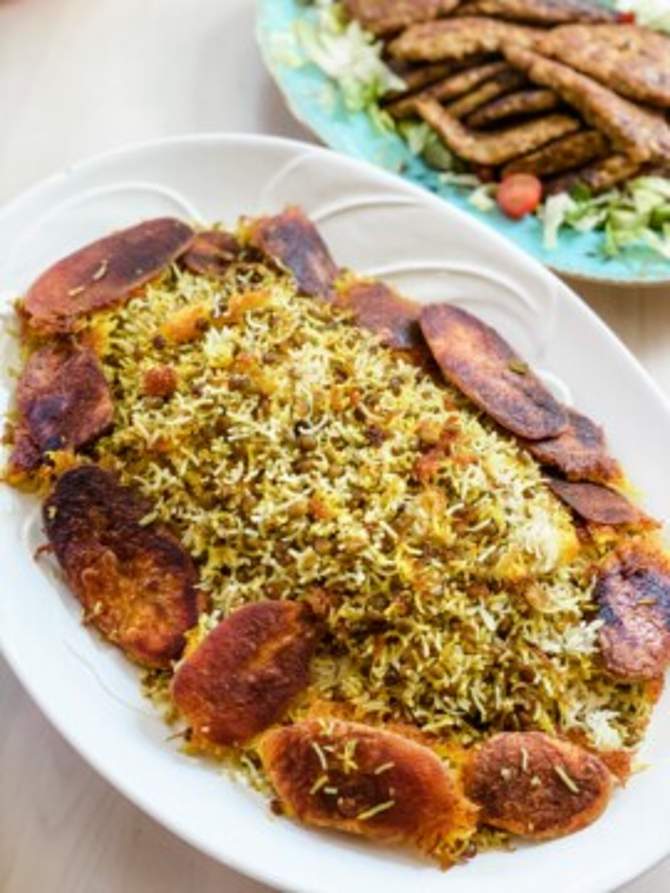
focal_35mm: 52
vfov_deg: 36.8
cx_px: 335
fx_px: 1342
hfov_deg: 28.0
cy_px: 446
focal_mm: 6
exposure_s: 1/60
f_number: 2
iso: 160
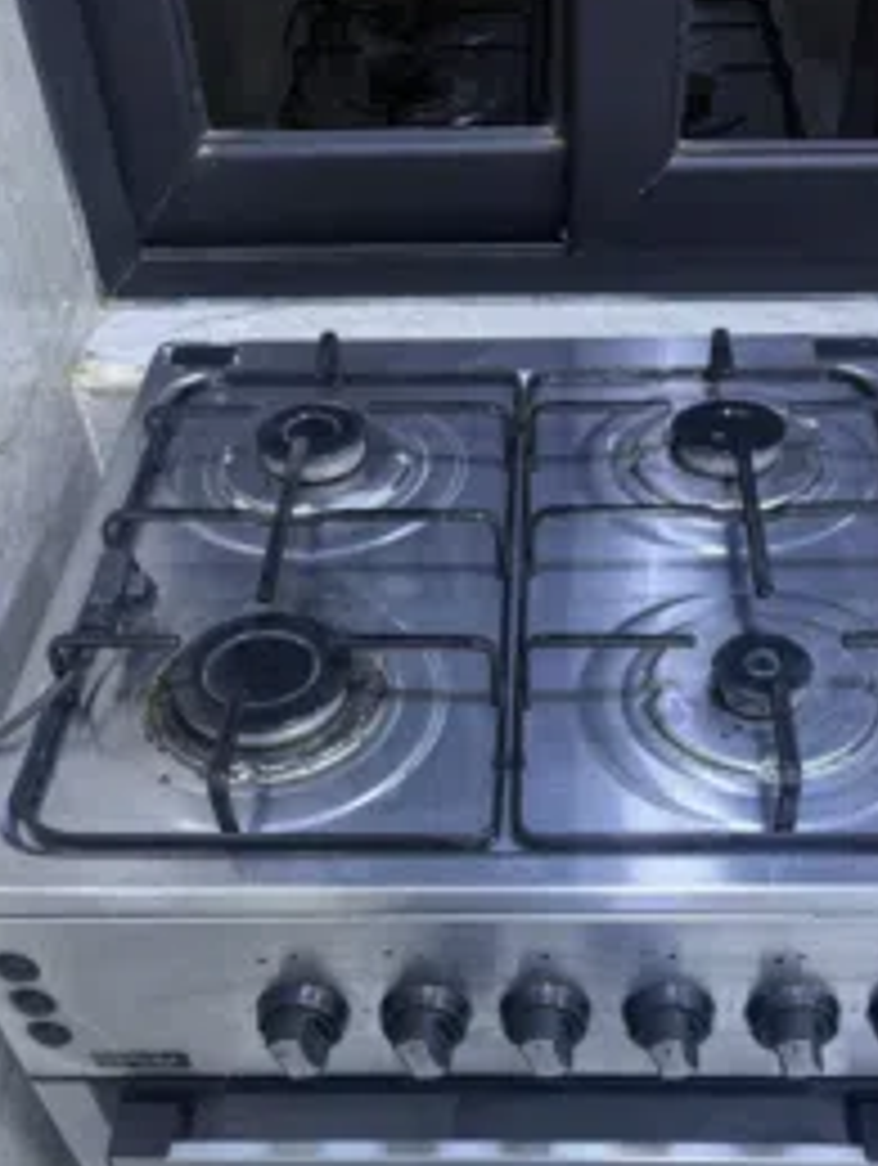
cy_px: 869
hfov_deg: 38.6
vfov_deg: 48.2
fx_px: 1248
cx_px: 522
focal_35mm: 37
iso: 160
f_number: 1.78
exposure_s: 1/50
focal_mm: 6.76
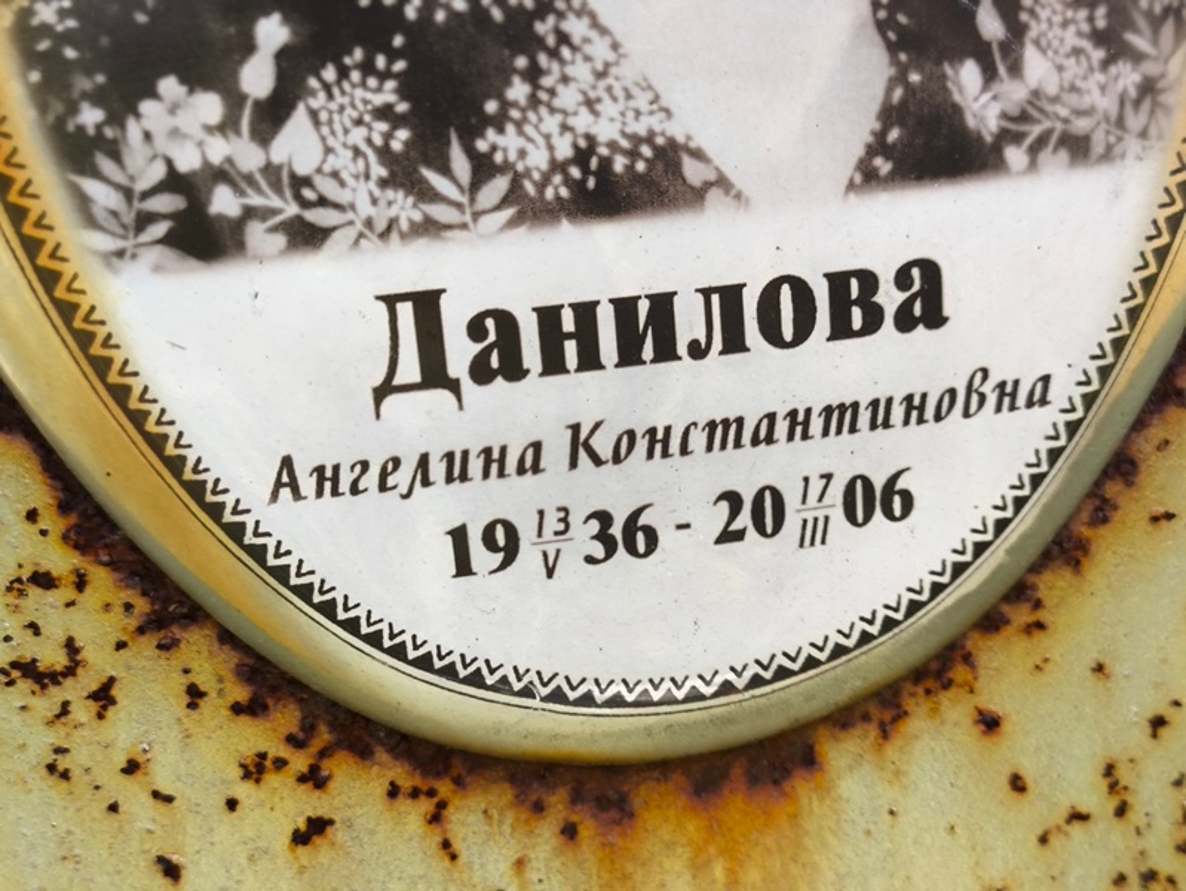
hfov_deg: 38.2
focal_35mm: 50
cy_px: 446
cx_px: 593
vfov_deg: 29.1
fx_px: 1714
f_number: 1.7
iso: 50
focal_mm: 4.71
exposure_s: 1/100
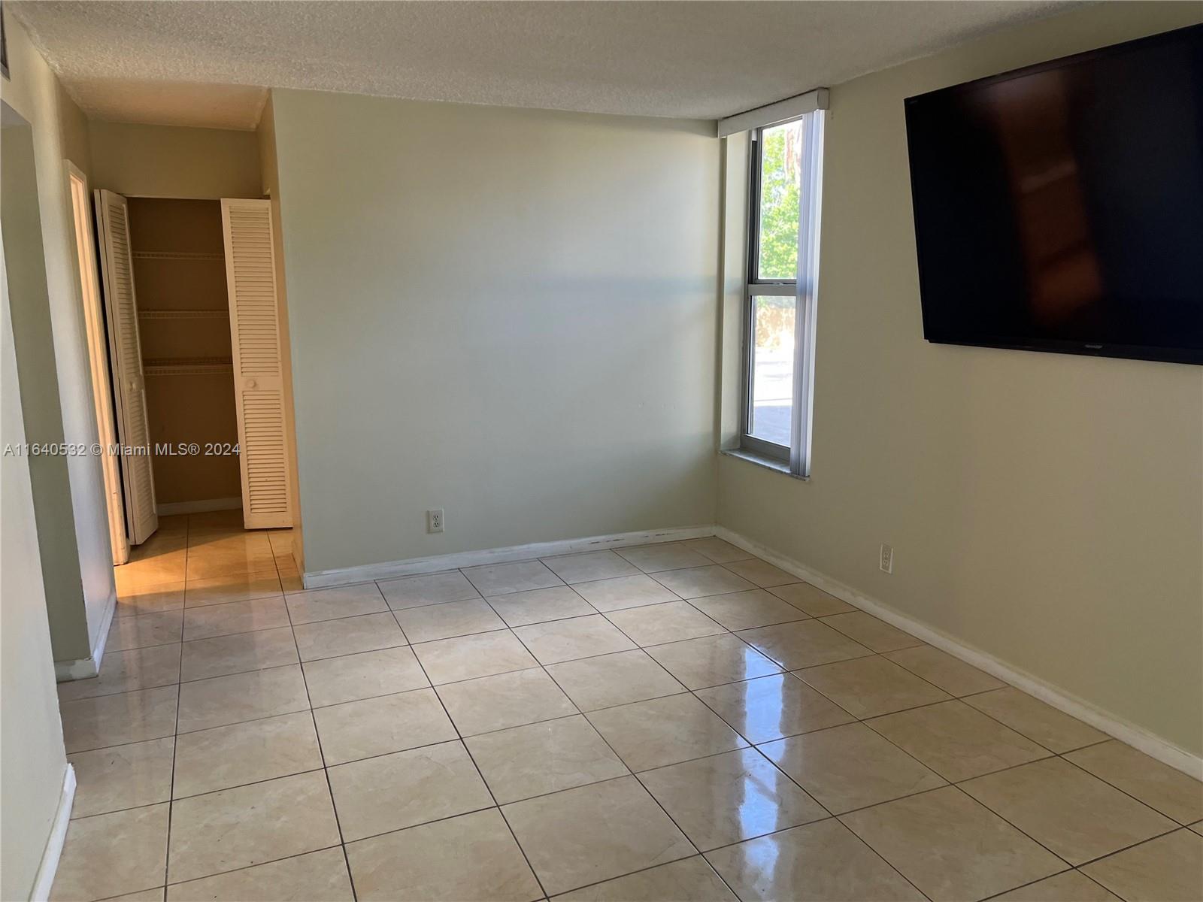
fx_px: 904
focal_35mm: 26
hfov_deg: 67.3
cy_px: 451
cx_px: 602
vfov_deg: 53.1
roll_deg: +0.2
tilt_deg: -10.0
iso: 80
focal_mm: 5.1
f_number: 1.6
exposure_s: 1/60
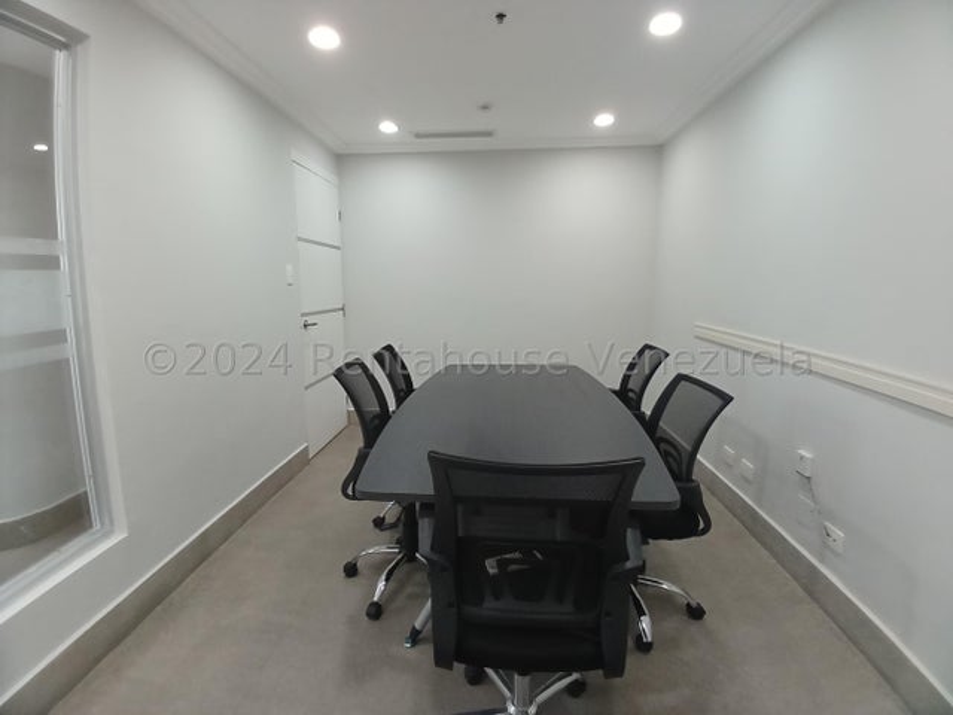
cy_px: 358
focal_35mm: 17
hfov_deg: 91.0
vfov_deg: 74.7
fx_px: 468
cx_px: 476
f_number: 2.2
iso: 250
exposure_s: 1/24
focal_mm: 1.4
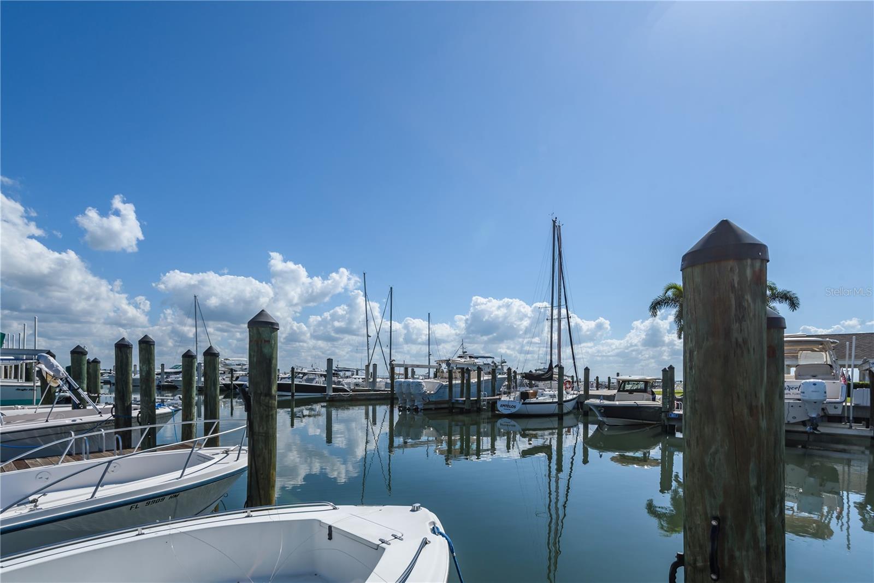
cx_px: 437
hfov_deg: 96.7
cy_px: 292
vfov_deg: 73.8
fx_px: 388
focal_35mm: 16
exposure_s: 1/1000
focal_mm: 16
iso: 320
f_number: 10
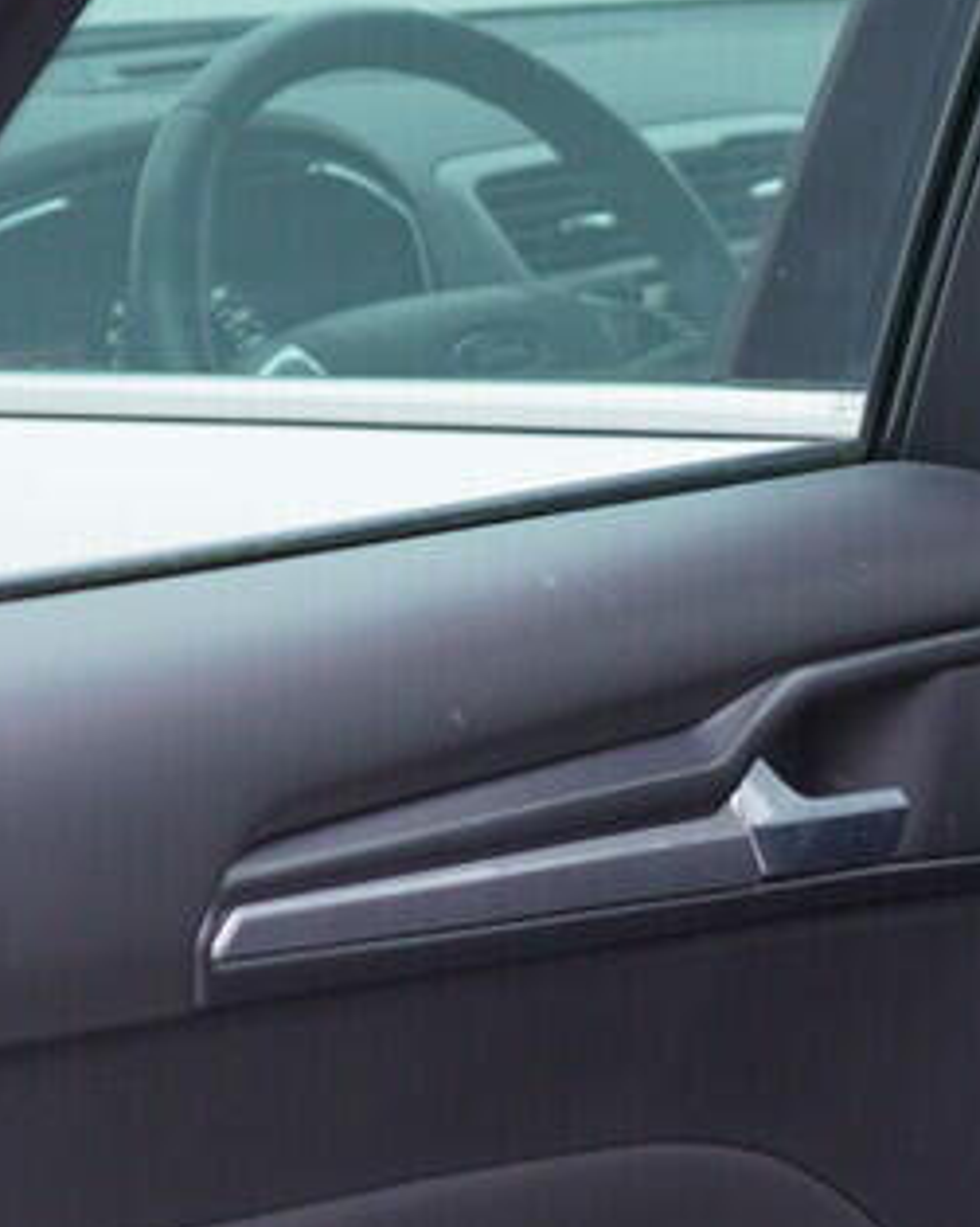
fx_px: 5622
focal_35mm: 155
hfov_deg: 9.4
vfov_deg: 12.4
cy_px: 1032
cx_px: 1835
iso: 125
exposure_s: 1/50
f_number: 3.2
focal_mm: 24
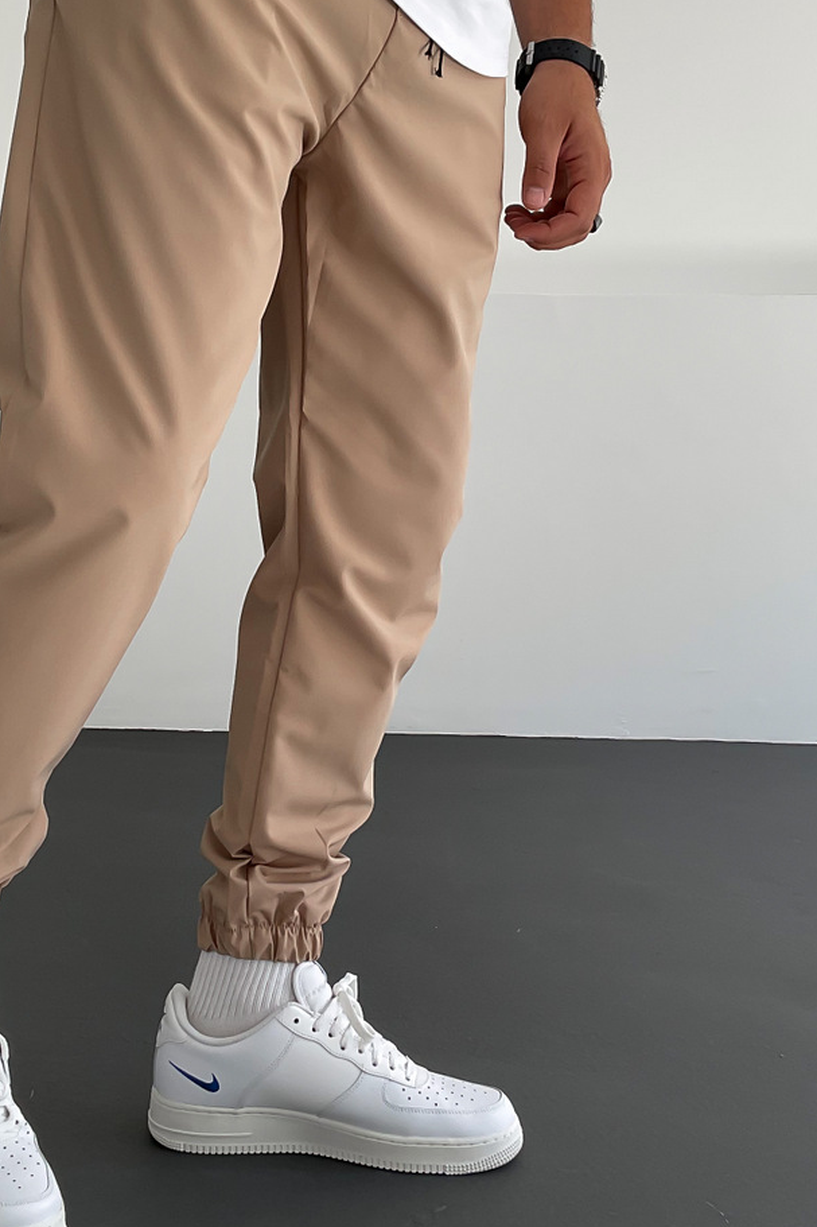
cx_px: 267
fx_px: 1805
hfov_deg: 25.4
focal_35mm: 53
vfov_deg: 37.5
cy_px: 575
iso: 16
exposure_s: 1/160
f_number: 1.8
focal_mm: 3
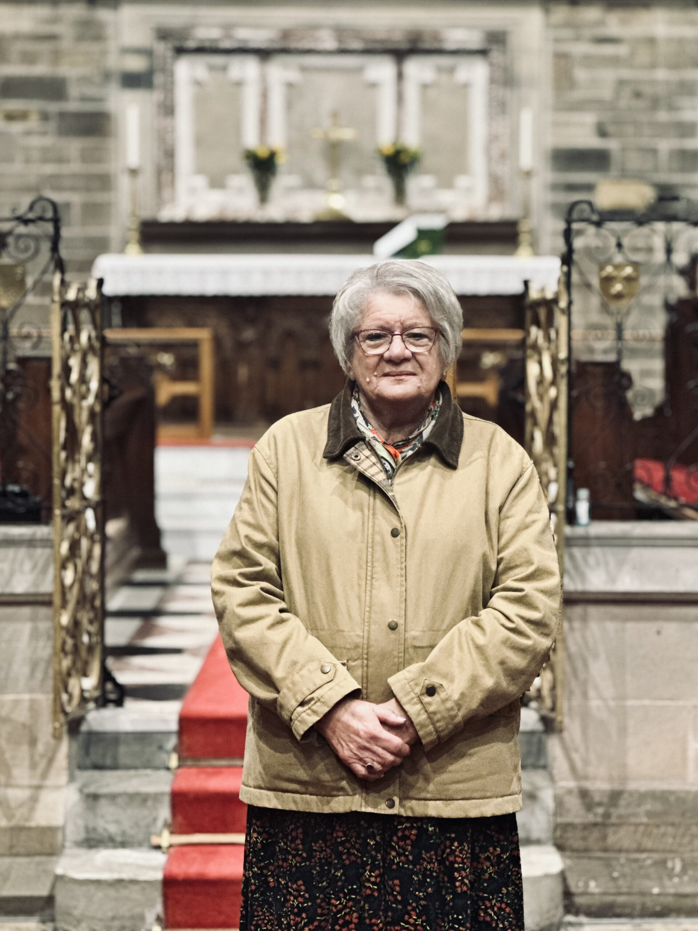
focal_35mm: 77
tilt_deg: -0.8
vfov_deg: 25.3
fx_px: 2070
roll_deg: -0.5
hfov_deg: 19.1
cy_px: 466
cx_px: 349
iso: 800
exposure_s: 1/14
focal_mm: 9
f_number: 2.8
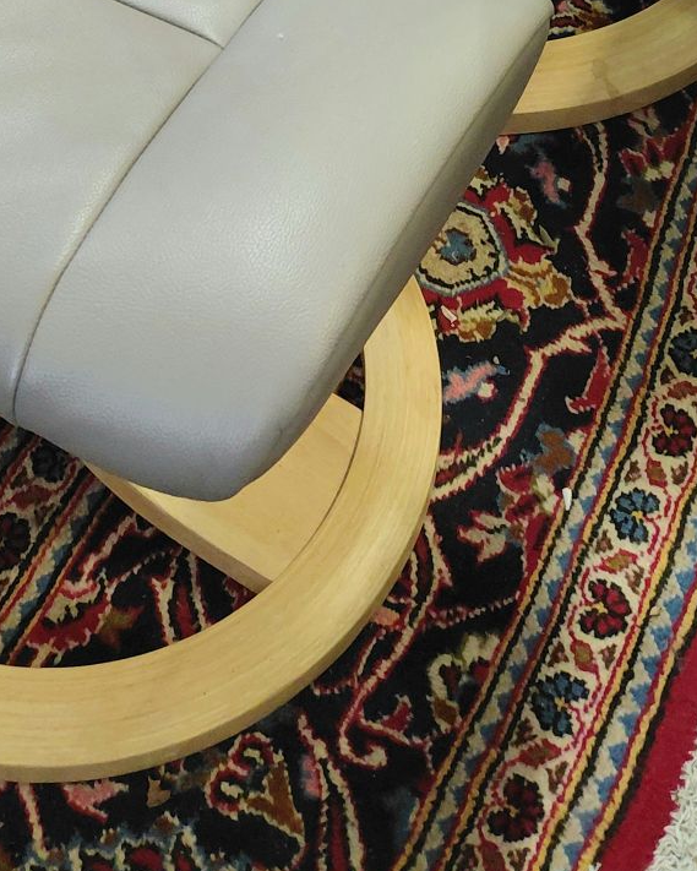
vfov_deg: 23.3
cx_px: 325
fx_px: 1805
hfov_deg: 21.9
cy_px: -332
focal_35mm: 70
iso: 320
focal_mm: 4.69
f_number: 1.8
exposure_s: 1/33.4
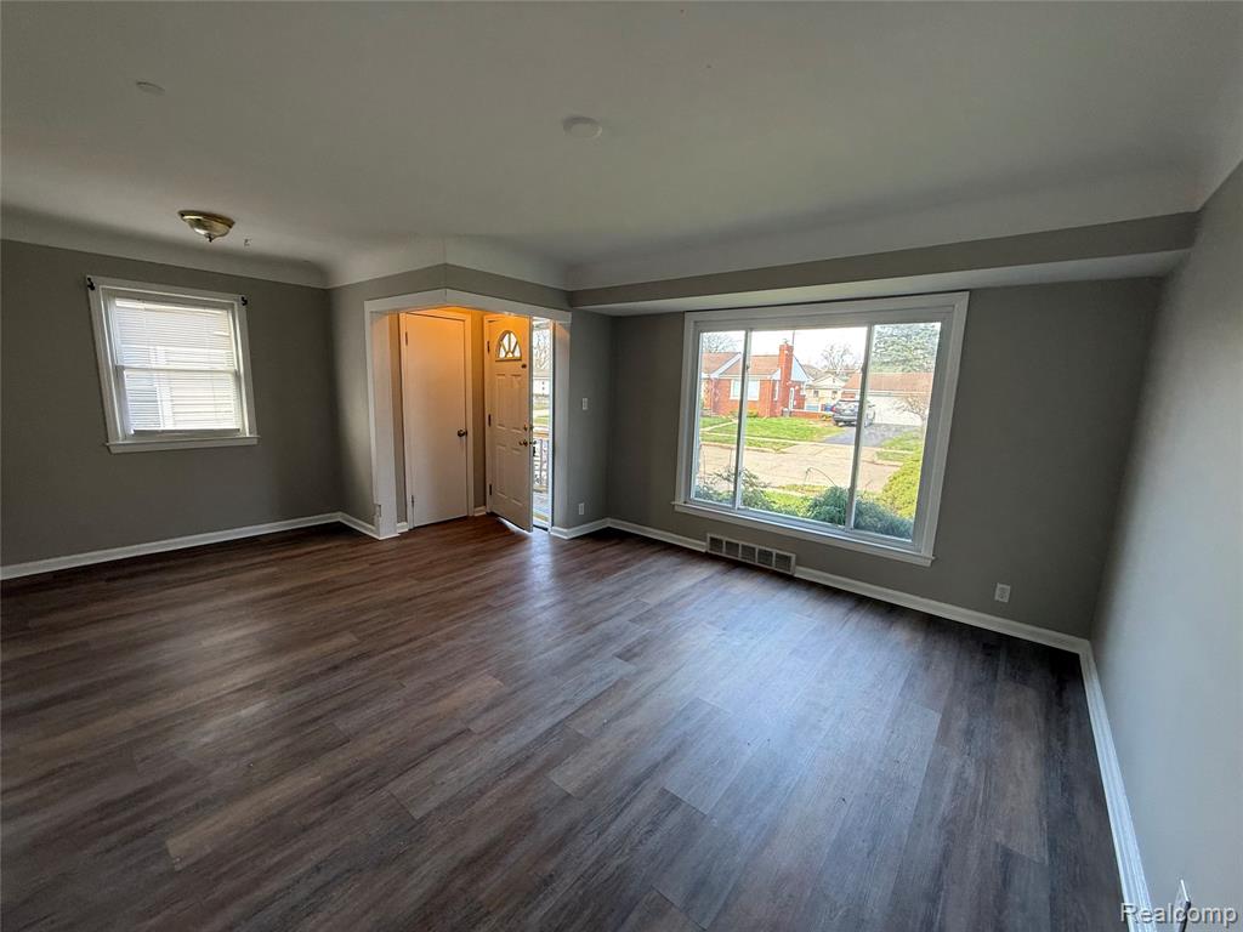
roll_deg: -3.2
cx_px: 622
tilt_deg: -7.3
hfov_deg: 102.1
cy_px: 466
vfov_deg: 85.7
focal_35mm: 14
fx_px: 503
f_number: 2.2
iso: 125
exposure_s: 1/120
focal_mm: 2.22
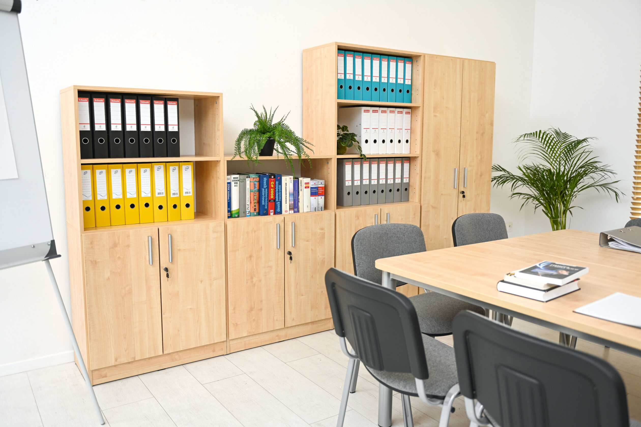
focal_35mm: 31
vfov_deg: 42.3
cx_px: 320
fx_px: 552
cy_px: 214
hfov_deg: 60.3
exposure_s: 1/60
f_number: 2.8
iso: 64
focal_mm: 31
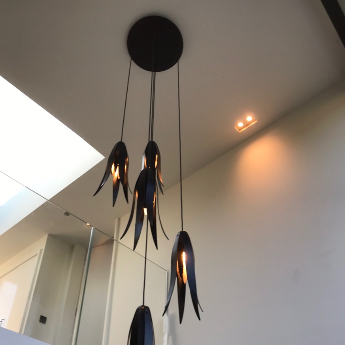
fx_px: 383
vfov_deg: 47.8
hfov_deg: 48.4
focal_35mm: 34
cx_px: 169
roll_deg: -1.4
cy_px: 224
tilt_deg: +39.8
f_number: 1.8
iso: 20
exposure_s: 1/100
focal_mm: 3.99
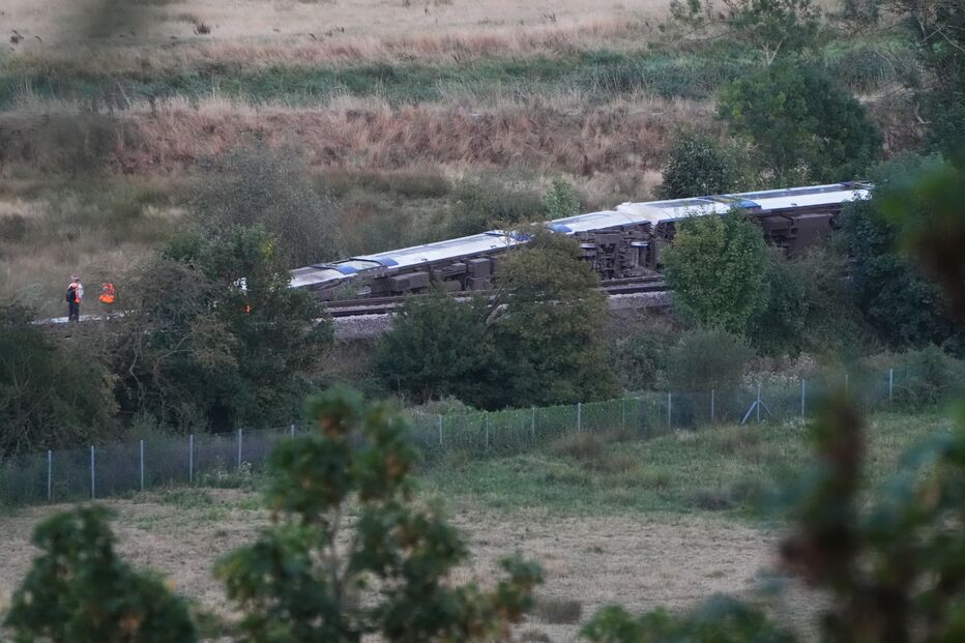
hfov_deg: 3.4
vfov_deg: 2.3
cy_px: 322
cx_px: 482
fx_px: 16079
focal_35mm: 600
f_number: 11
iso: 6400
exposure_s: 1/500
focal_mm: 600
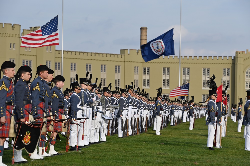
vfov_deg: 10.2
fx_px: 937
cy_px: 83
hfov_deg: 15.2
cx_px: 125
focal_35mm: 135
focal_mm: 135
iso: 200
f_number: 8
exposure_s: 1/800
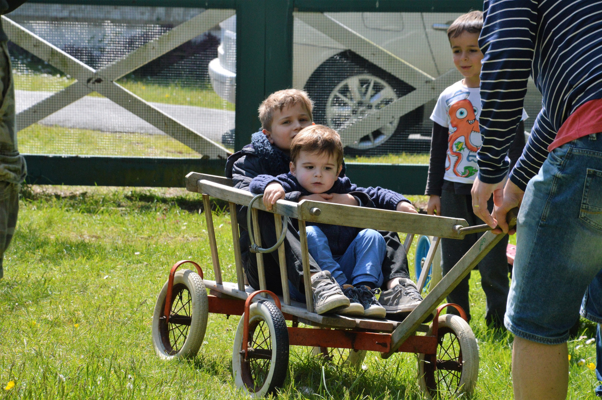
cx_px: 301
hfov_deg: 13.1
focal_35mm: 158
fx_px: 2632
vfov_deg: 8.7
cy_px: 200
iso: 800
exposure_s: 1/1250
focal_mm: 105
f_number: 9
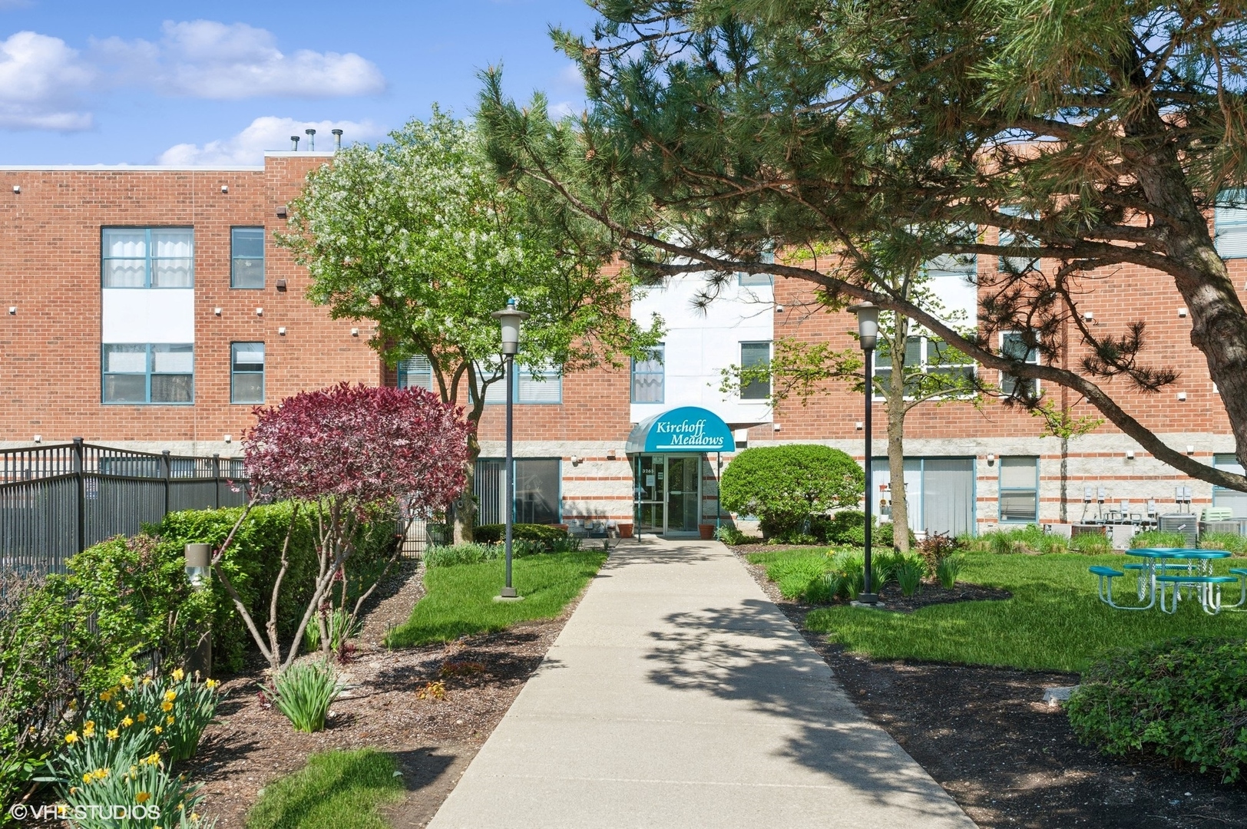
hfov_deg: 60.3
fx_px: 1073
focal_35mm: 31
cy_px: 414
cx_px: 624
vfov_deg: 42.3
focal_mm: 31
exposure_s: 1/400
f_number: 8
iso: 200
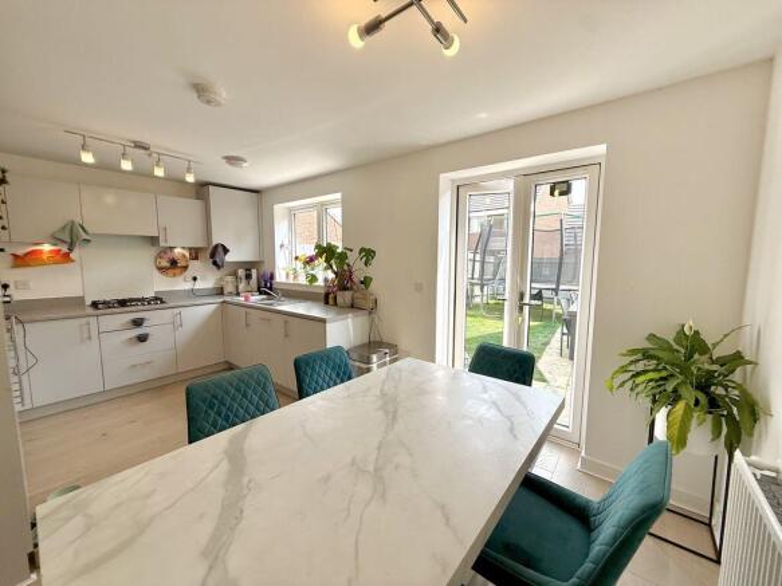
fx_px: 316
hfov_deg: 102.1
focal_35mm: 14
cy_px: 293
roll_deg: -0.1
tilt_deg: -6.5
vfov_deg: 85.7
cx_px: 391
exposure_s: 1/368
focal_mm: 2.22
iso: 64
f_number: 2.2
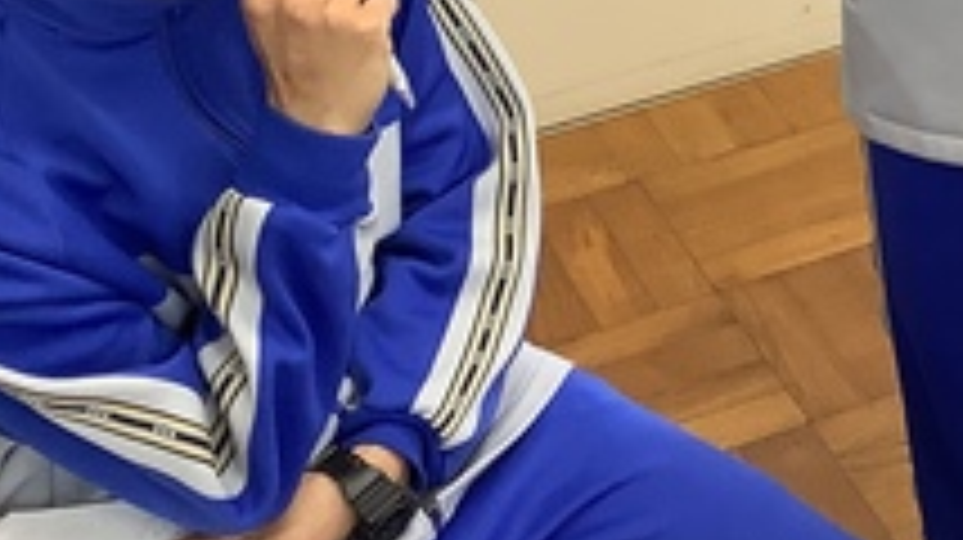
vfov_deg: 11.7
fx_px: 2577
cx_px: 1148
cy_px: -81
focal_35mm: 101
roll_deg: +3.2
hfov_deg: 19.9
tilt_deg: -26.7
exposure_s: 1/60
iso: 100
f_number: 2.4
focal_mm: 3.3
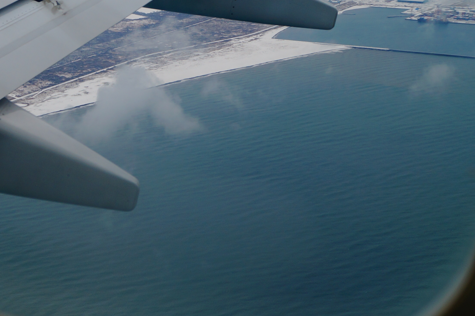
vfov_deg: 14.4
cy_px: 39
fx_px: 1239
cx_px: 138
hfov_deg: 21.6
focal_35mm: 94
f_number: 7.1
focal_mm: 28
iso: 100
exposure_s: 1/160
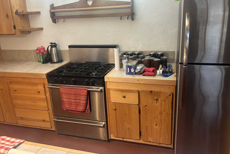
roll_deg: +3.1
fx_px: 185
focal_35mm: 29
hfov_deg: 63.6
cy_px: 70
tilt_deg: -16.9
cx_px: 119
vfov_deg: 44.9
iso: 200
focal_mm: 5.7
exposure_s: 1/60
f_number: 1.5
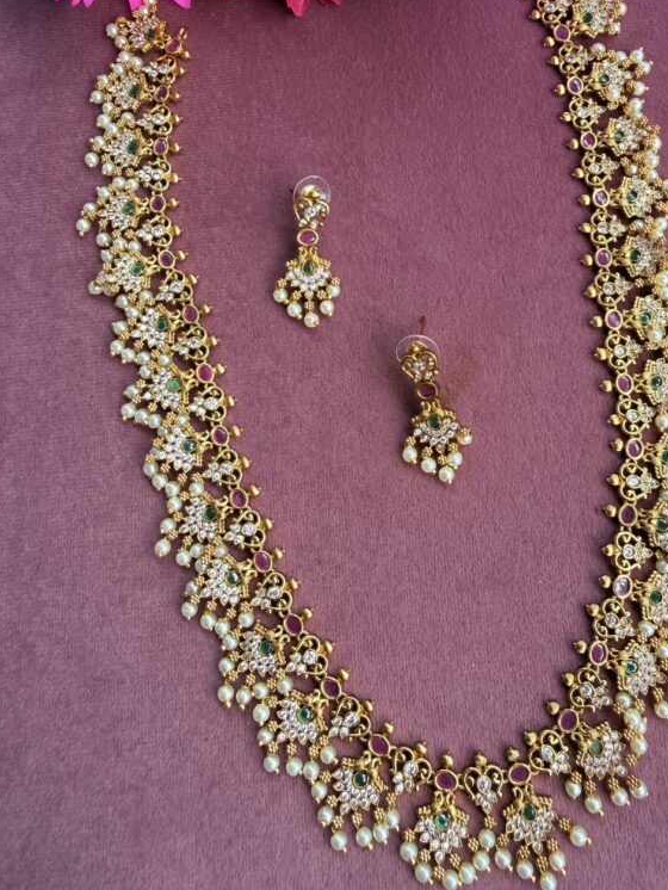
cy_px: 378
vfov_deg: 59.7
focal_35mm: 30
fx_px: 771
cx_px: 386
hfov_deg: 46.7
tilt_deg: -76.3
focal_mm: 2.22
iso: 80
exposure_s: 1/121
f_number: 2.2
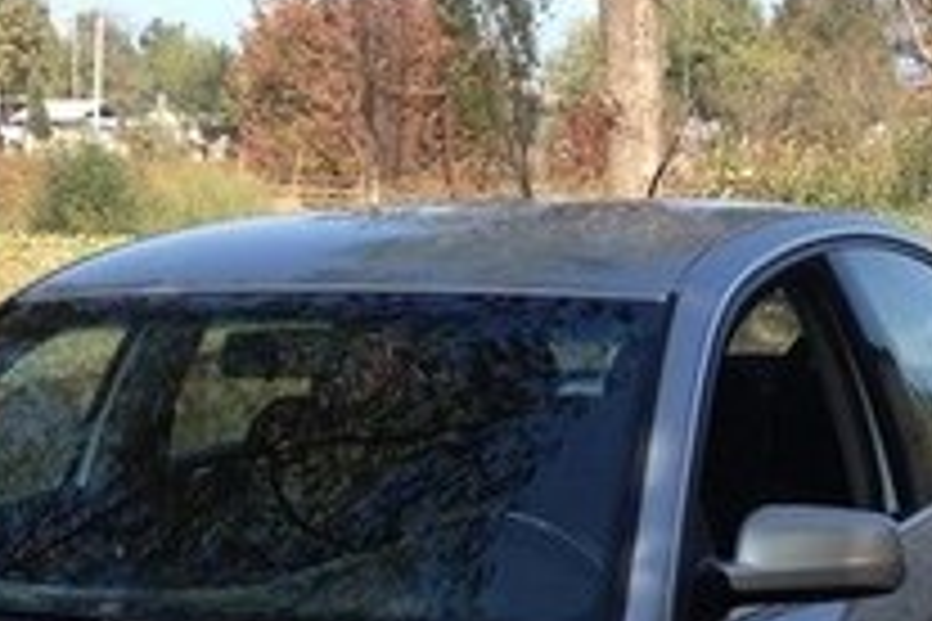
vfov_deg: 11.5
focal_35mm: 116
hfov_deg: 17.6
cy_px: 844
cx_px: 338
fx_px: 3003
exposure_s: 1/812
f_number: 2.4
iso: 50
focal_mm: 4.28
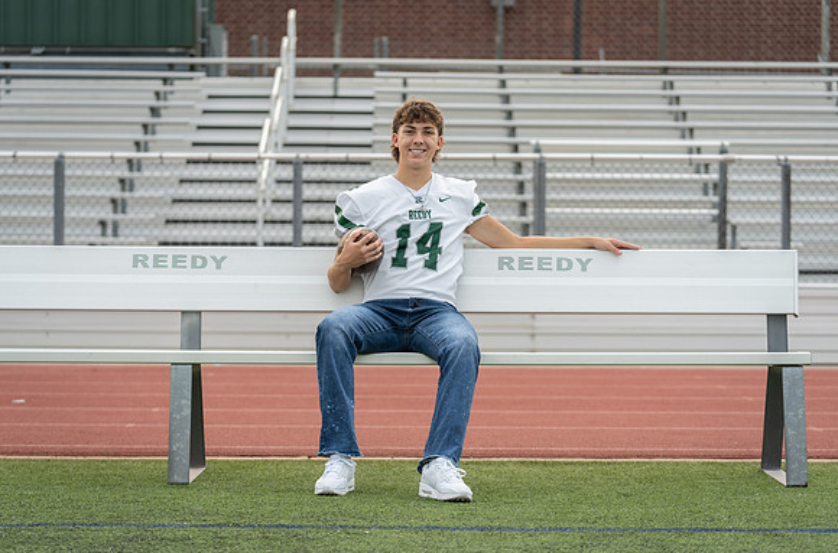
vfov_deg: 14.2
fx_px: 2224
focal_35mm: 96
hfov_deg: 21.3
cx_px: 398
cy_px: 291
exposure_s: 1/400
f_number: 2.8
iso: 125
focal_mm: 88
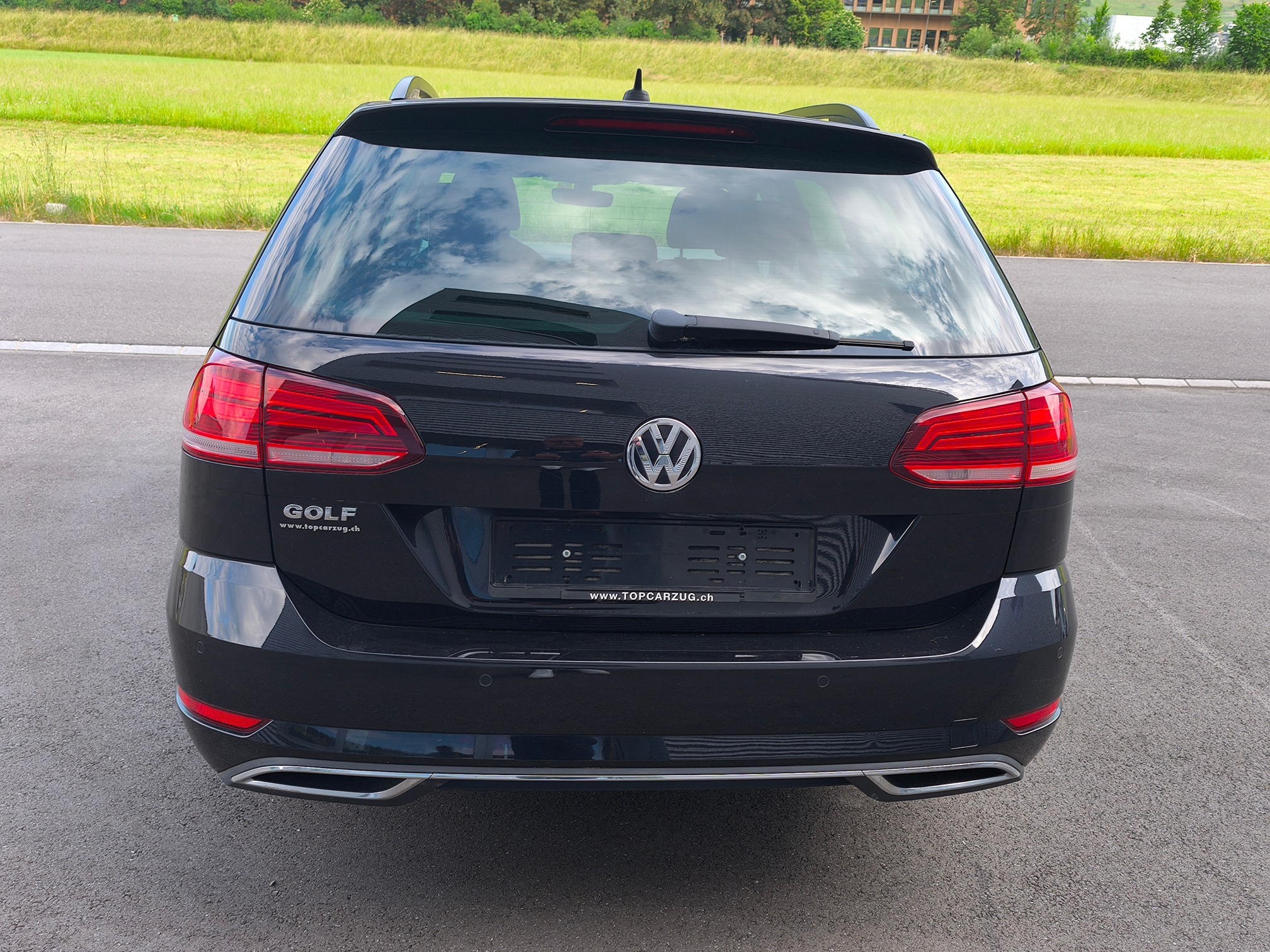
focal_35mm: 28
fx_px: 1027
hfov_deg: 63.4
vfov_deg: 49.7
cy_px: 476
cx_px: 635
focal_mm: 6.57
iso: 50
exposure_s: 1/220
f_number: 1.6
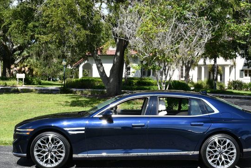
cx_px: 145
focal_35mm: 57
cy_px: 90
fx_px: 398
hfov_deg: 35.0
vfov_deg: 23.8
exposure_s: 1/250
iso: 140
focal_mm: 24
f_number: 8
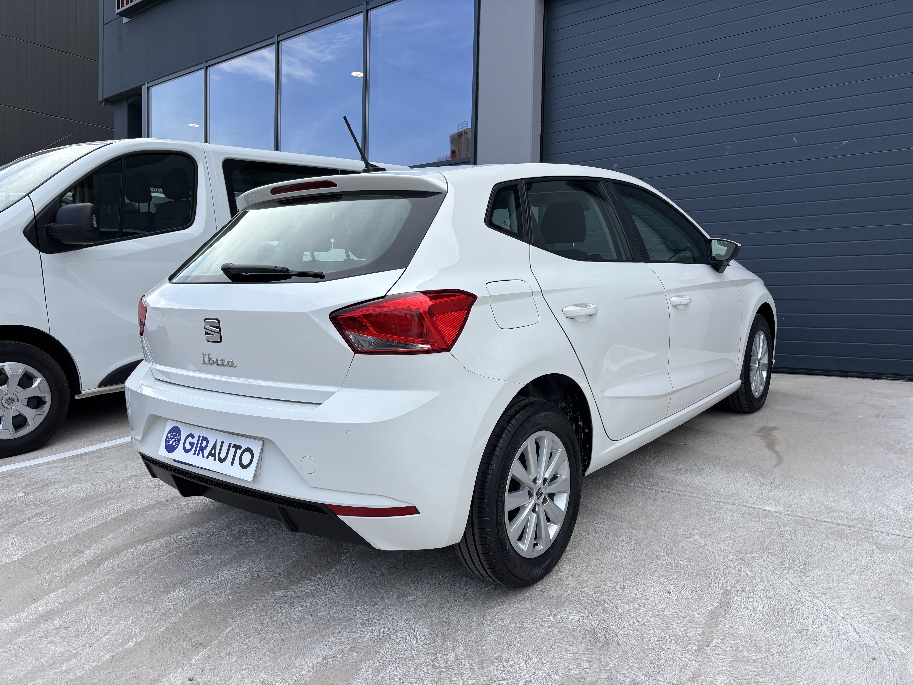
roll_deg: -1.7
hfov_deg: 67.3
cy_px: 342
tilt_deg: -1.6
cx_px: 456
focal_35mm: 26
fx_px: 686
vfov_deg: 53.1
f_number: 1.6
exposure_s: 1/1164
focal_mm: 5.96
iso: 50
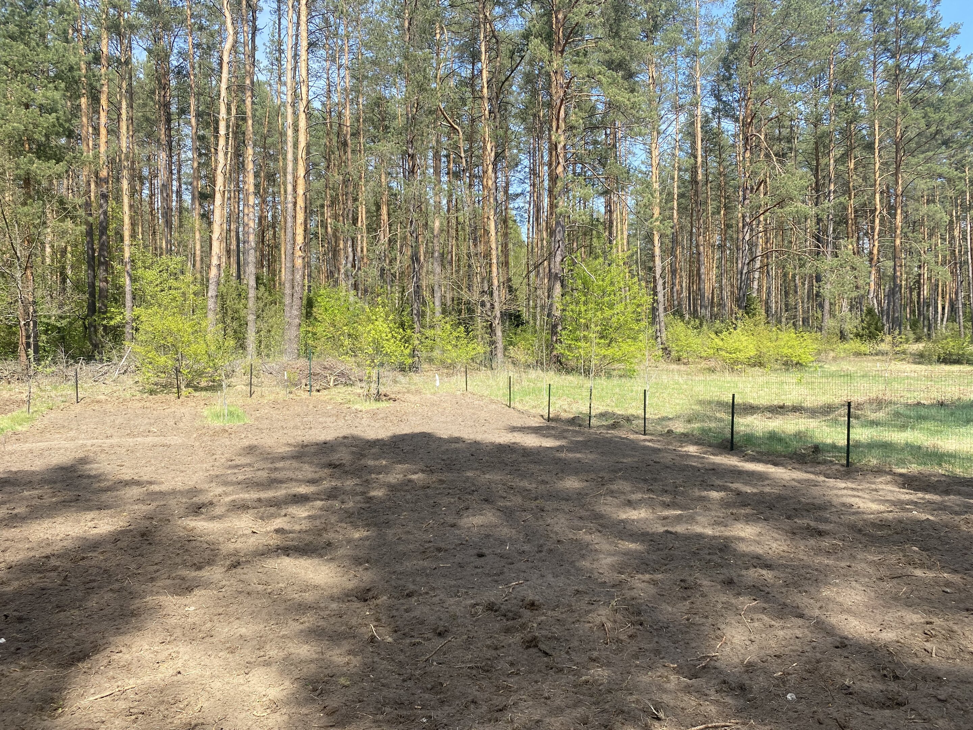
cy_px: 365
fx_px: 731
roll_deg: +1.0
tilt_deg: +0.5
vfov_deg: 53.1
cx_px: 486
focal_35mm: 26
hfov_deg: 67.3
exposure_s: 1/949
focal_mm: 4.25
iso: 32
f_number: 1.8
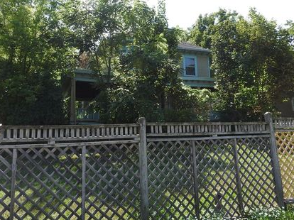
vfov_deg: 47.9
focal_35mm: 29
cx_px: 141
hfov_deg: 61.7
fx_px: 246
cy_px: 88
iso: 100
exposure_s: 1/500
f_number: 3.3
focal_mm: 4.3
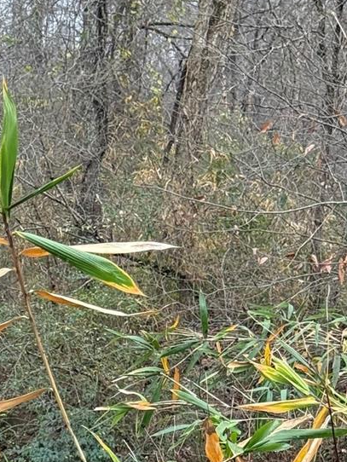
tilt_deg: -9.6
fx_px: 1816
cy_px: 607
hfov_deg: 10.6
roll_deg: -0.7
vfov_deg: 13.9
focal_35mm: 136
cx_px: -142
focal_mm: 6.76
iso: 80
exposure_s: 1/164
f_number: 1.78
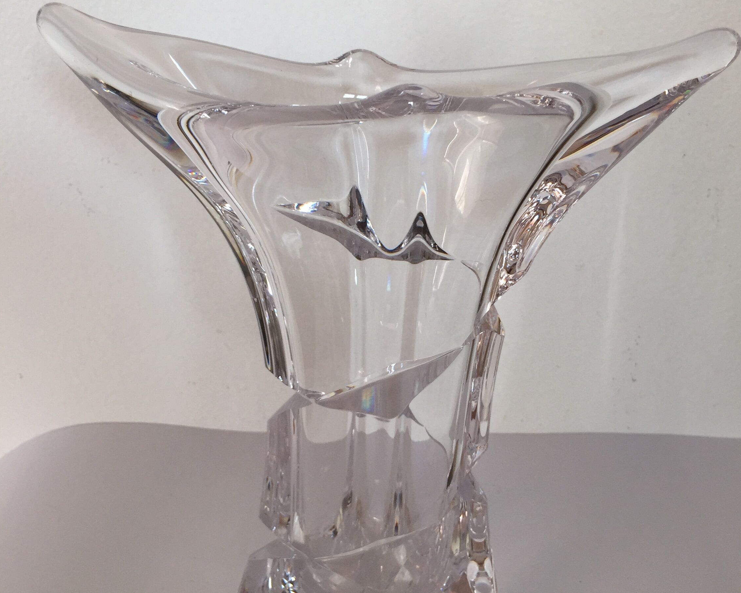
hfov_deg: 44.8
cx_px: 394
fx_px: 899
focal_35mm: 41
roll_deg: -0.1
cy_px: 292
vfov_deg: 36.5
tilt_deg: -25.4
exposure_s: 1/60
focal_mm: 4.15
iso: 32
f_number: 2.2
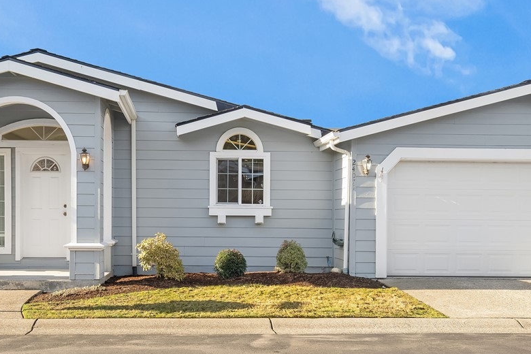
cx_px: 200
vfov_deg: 35.1
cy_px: 83
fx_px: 546
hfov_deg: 51.4
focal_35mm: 37
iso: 320
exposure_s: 1/400
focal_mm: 17
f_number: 7.1
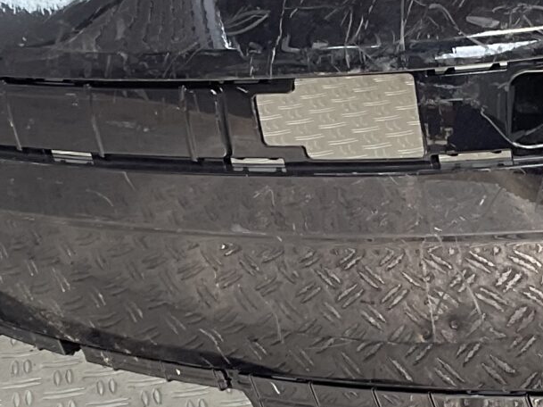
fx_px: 1913
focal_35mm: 122
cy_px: 163
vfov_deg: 12.1
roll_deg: +2.4
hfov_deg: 16.0
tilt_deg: -19.6
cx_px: 485
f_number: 1.8
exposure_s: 1/130
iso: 16
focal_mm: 3
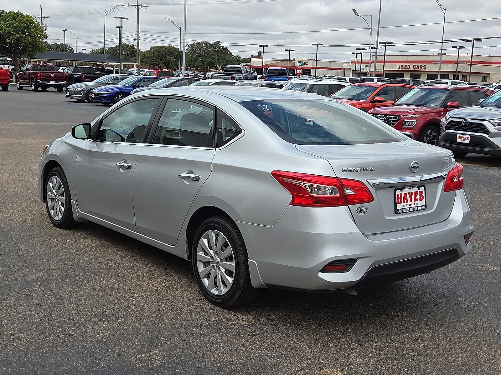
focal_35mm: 44
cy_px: 188
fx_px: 637
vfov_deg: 32.9
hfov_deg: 42.9
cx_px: 250
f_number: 1.8
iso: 77
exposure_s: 1/10000
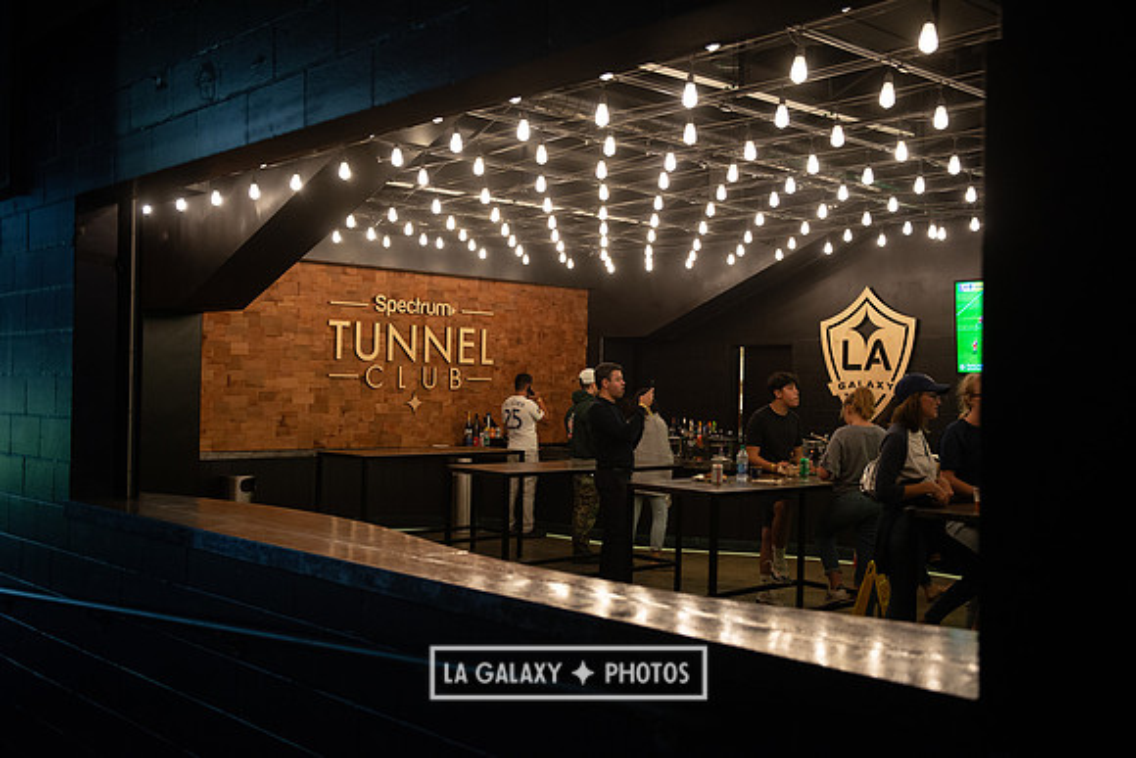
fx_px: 1199
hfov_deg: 50.7
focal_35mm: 38
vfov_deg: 35.1
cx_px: 568
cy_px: 379
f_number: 2.8
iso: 2000
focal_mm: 38
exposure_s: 1/125
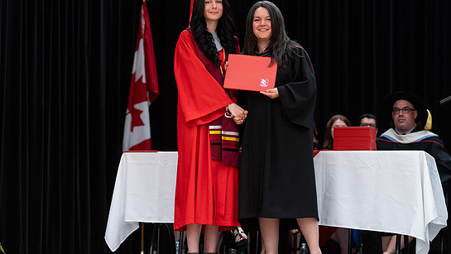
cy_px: 134
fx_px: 1519
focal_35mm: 127
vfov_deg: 9.6
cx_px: 226
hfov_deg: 16.9
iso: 1000
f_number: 2.8
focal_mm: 85
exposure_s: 1/200
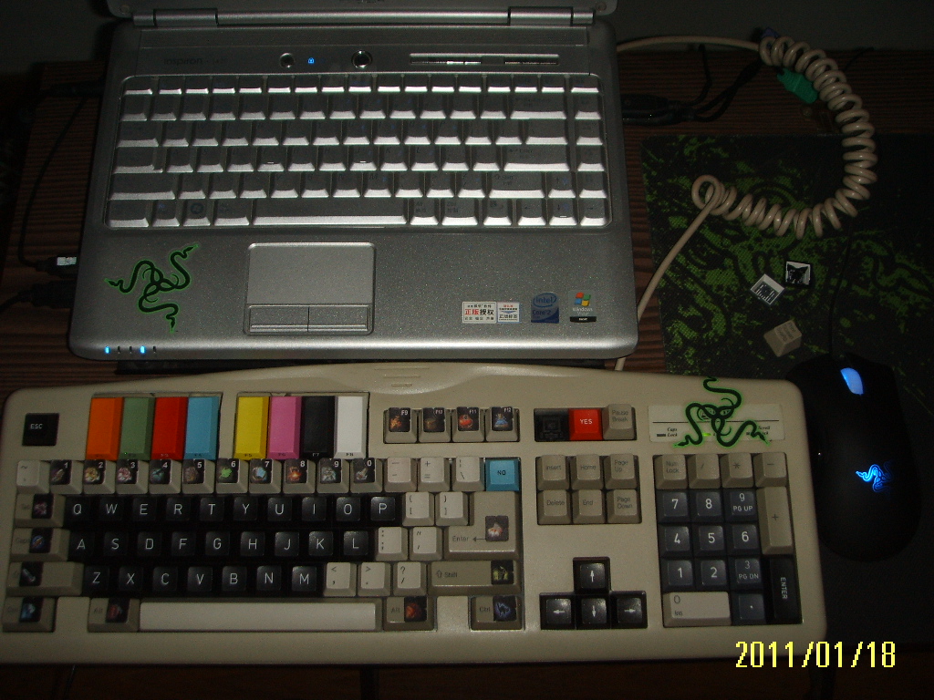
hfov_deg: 47.9
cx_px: 467
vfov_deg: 36.8
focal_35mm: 39
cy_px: 350
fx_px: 1052
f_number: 3.5
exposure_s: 1/45
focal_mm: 6.6
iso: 100
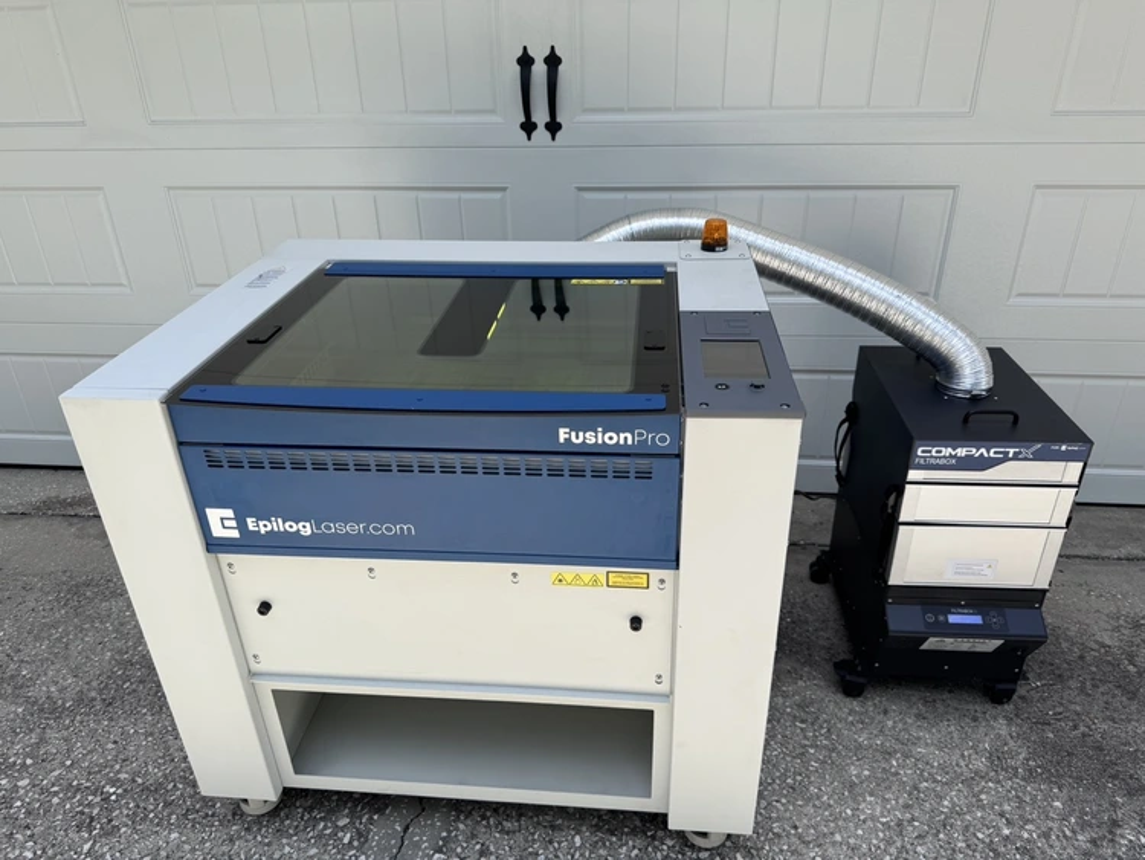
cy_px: 430
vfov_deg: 56.8
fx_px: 794
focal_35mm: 24
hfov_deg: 71.6
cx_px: 572
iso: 80
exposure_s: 1/1818
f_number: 1.78
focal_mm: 6.76
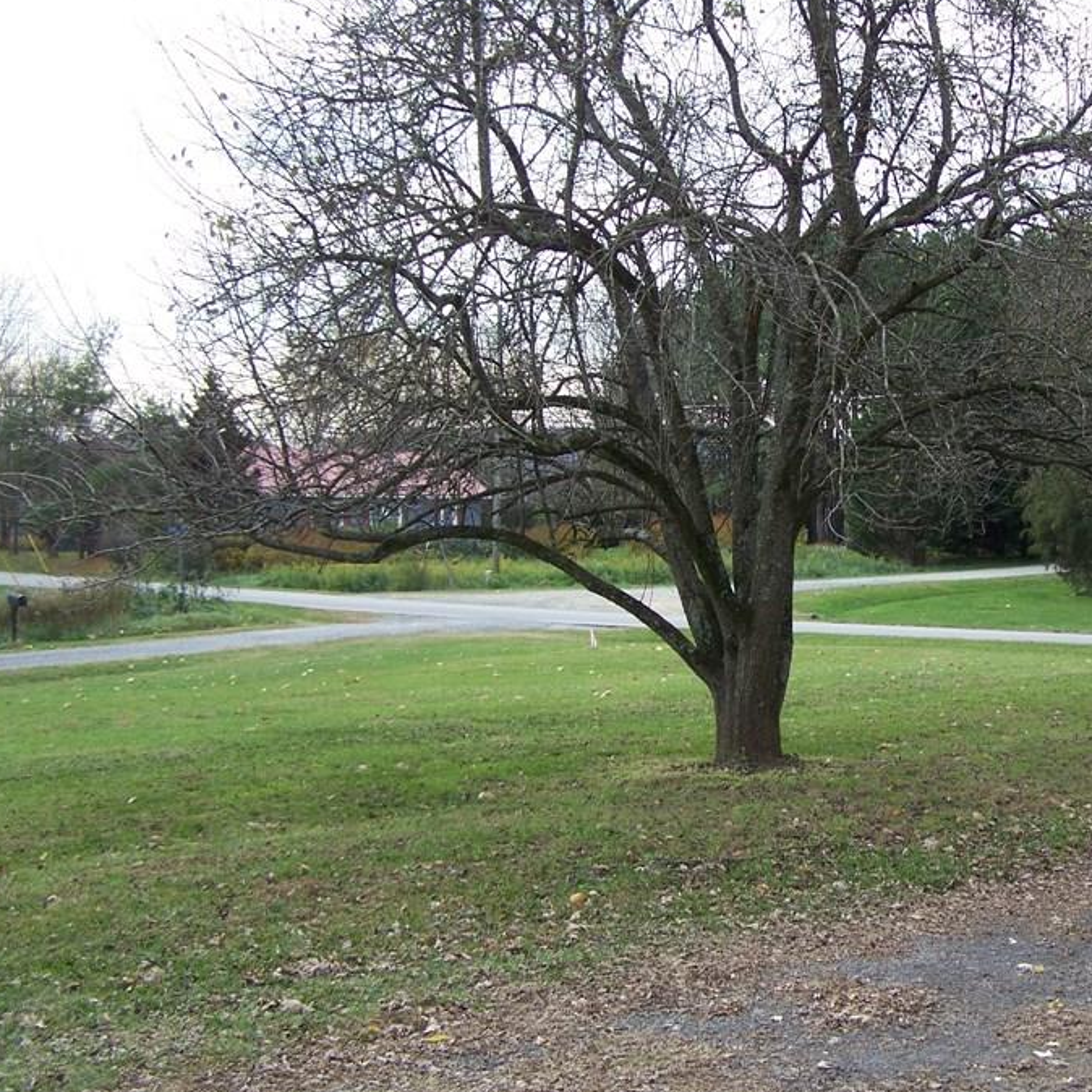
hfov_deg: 32.8
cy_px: 572
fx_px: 1820
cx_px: 810
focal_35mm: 51
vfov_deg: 33.4
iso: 64
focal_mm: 6.3
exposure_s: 1/250
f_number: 2.8
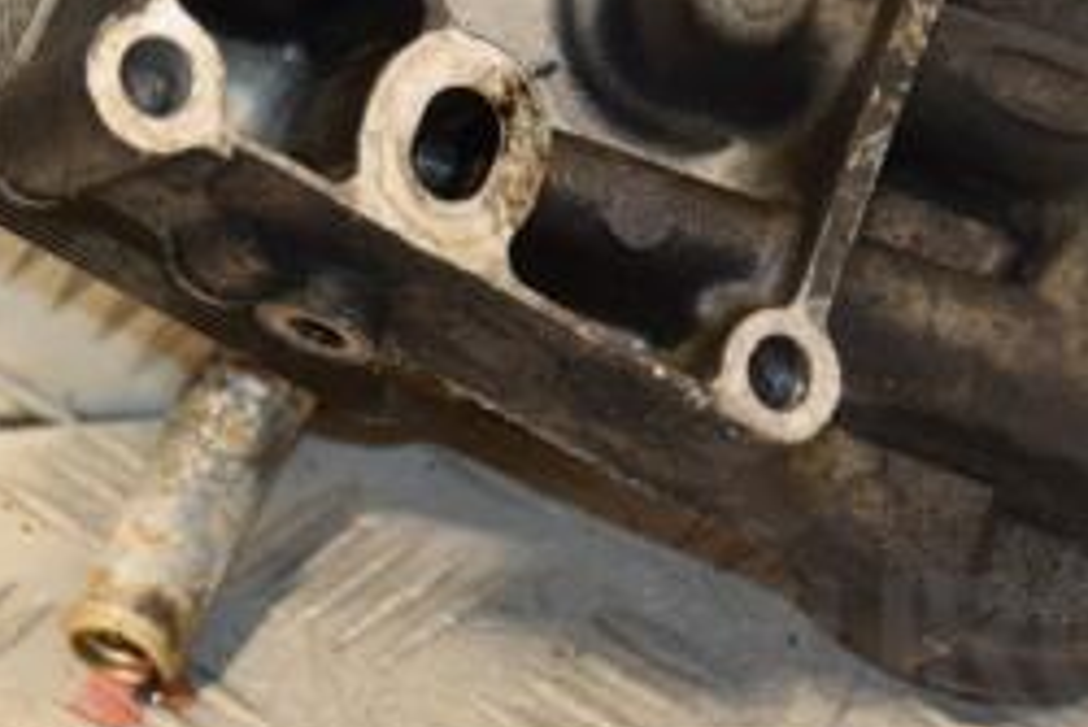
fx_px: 6743
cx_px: 627
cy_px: 61
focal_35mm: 223
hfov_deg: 9.2
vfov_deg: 6.2
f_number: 5.3
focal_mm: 62
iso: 800
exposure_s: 1/160
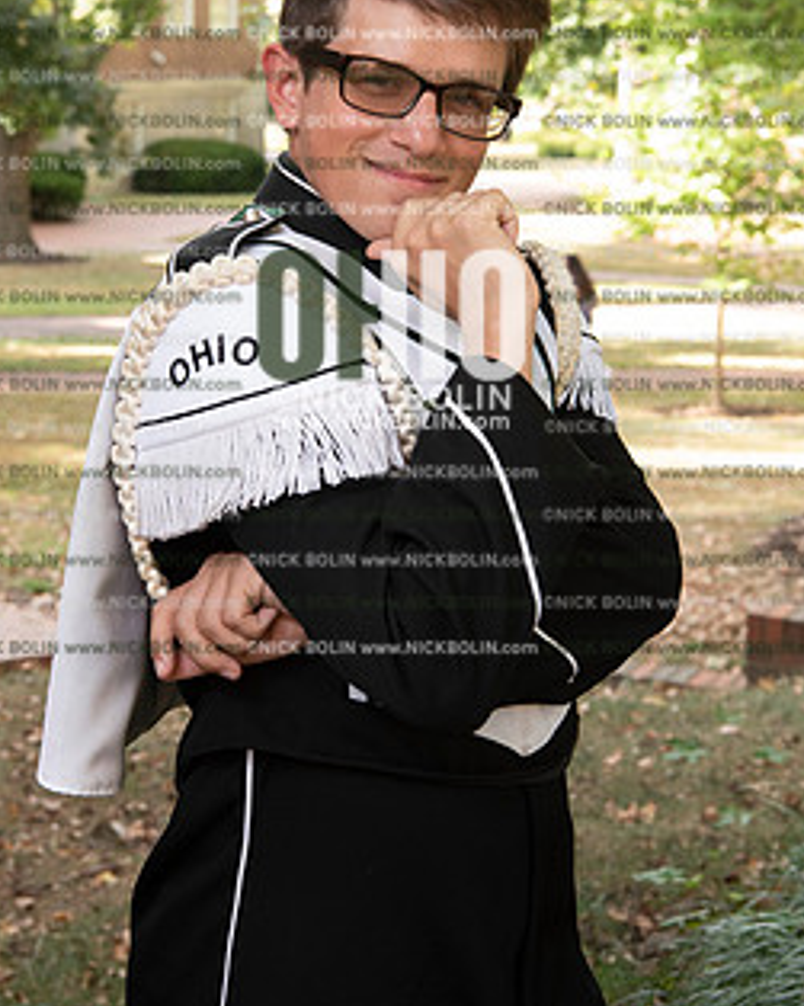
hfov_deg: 19.7
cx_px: 391
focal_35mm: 78
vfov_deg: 24.3
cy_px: 340
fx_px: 2321
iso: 800
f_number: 8
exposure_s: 1/100
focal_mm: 58
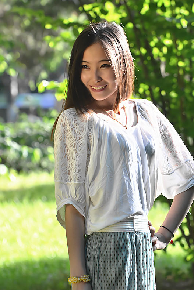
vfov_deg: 10.4
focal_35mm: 197
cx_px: 97
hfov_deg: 7.0
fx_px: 1592
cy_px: 145
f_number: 4.5
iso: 400
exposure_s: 1/320
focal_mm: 130
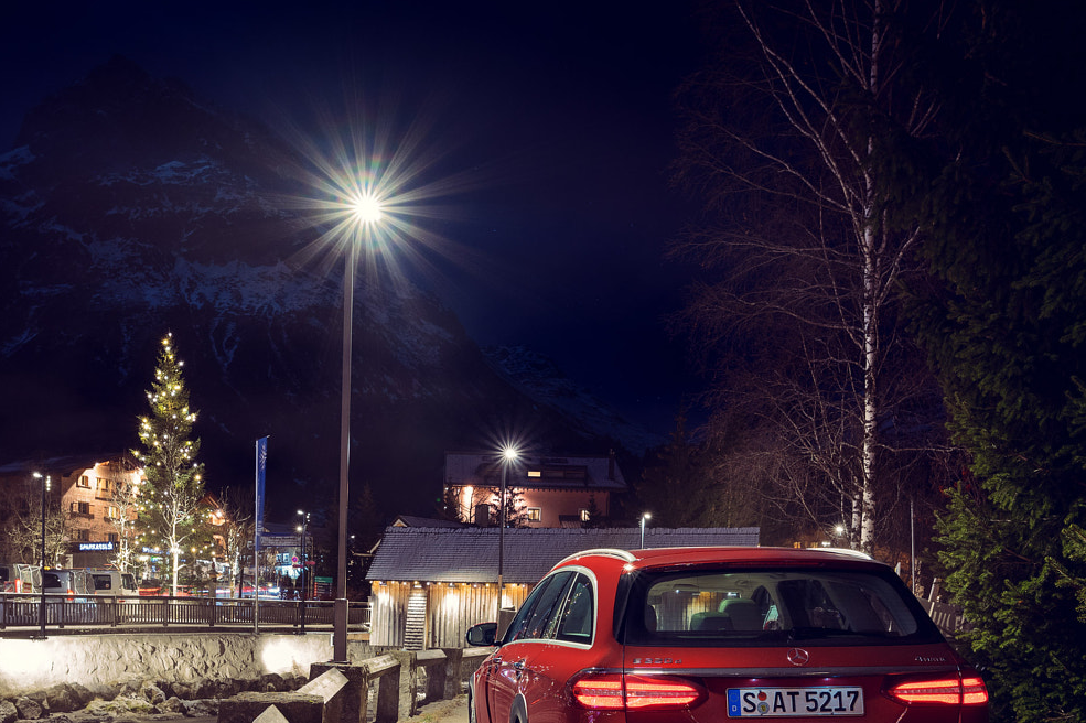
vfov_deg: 33.4
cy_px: 560
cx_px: 452
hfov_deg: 49.4
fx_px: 1176
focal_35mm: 39
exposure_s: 13
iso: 400
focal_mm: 24
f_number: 6.3
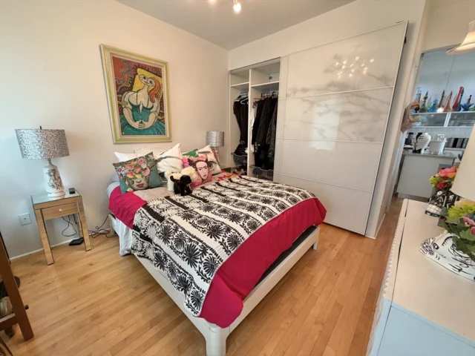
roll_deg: +0.1
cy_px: 178
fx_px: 192
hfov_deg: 102.1
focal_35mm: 14
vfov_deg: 85.7
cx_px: 238
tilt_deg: -13.1
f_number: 2.2
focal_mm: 2.22
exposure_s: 1/60
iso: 200
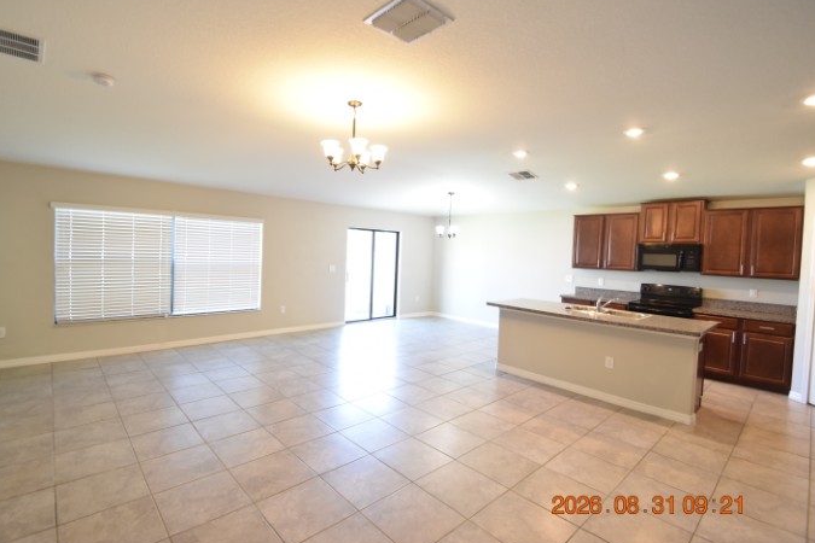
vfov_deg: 73.7
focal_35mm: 16
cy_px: 259
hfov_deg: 96.7
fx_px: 362
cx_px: 392
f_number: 3.5
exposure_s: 1/60
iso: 1000
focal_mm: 10
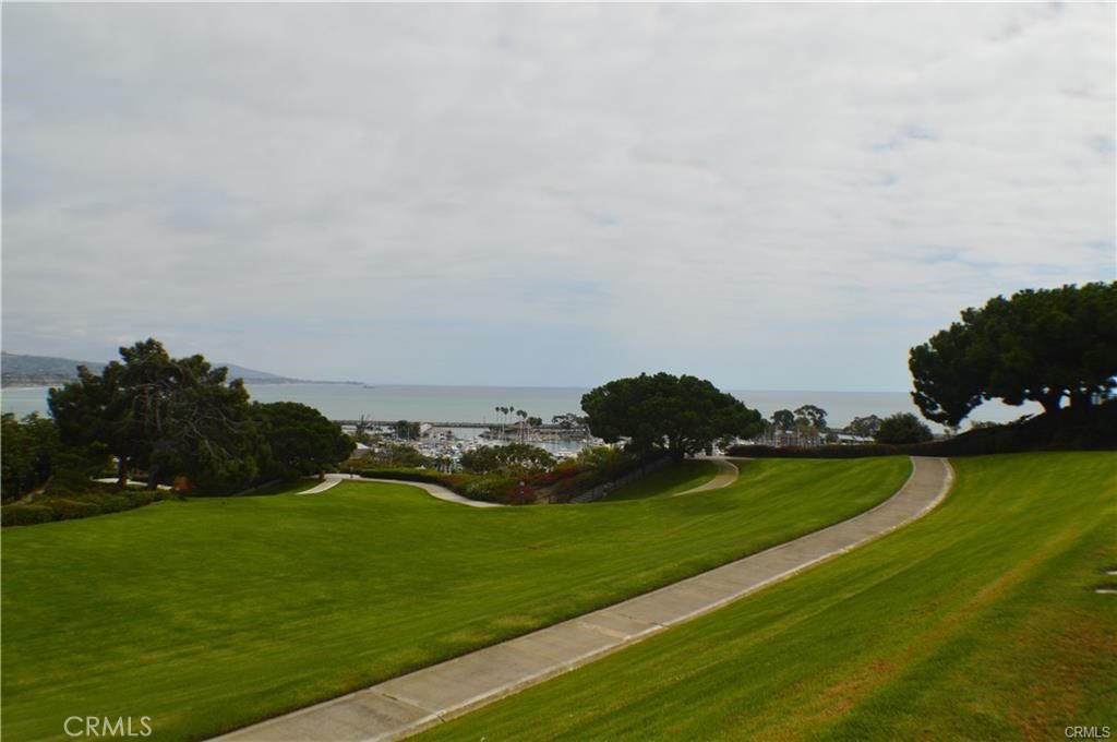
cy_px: 371
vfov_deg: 34.1
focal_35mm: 39
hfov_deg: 49.6
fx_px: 1209
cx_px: 558
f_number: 11
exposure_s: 1/500
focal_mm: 26
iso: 280
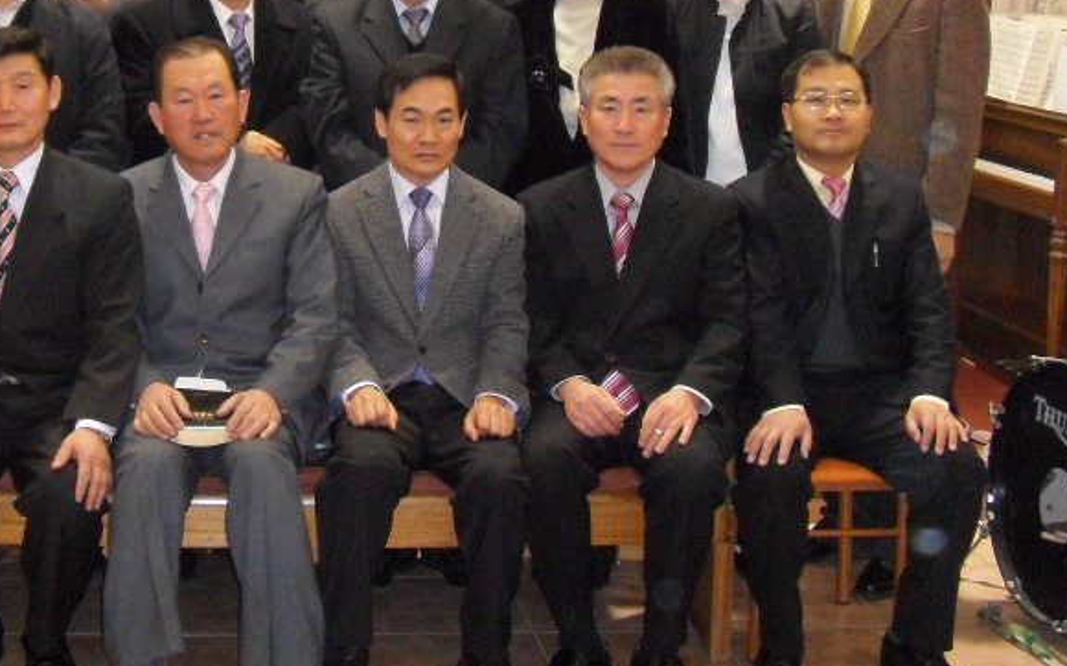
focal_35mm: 73
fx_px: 2122
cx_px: 237
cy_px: 193
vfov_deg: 17.8
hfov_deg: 27.7
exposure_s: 1/45
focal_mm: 6.6
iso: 400
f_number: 3.5
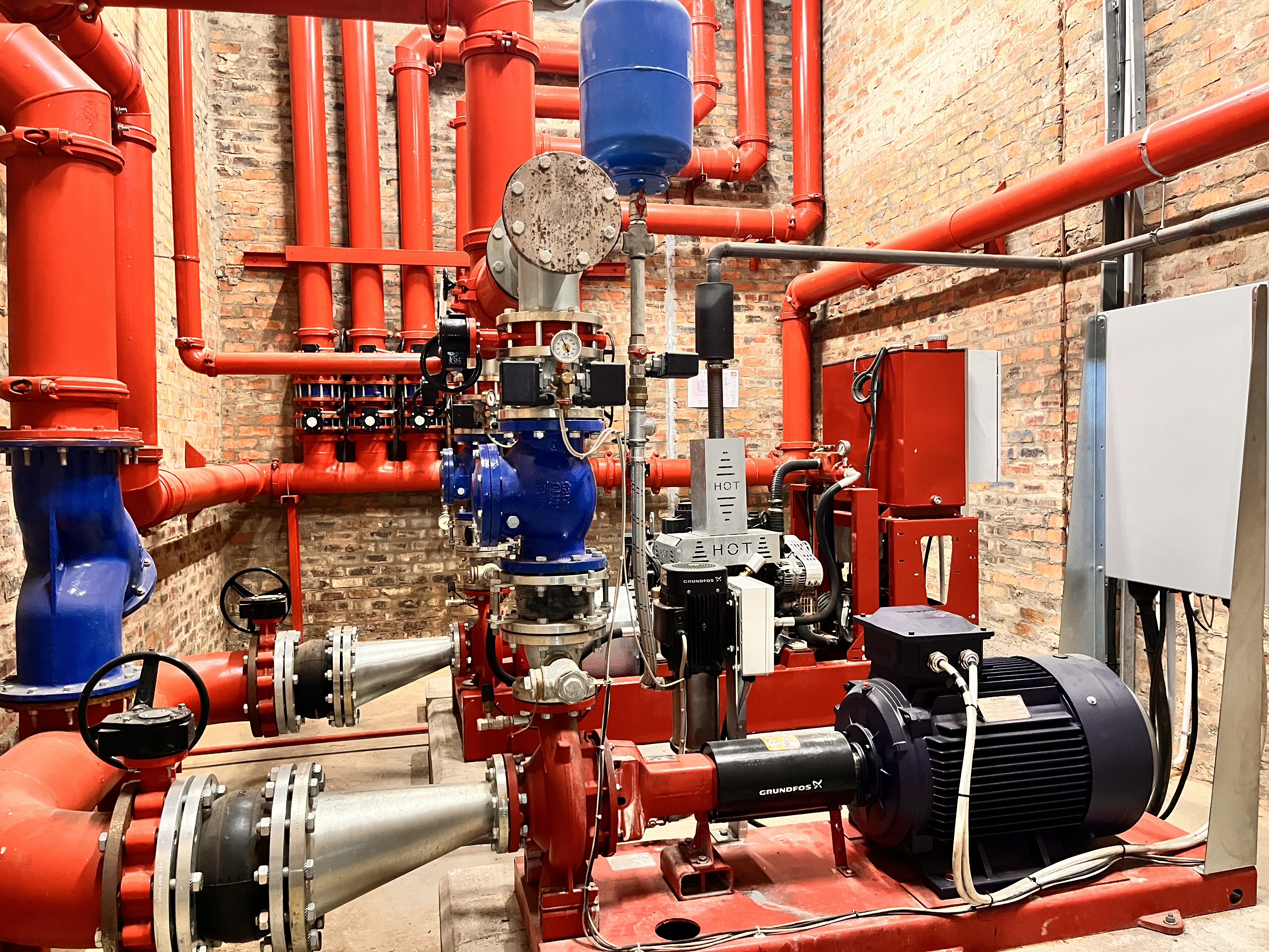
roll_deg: +1.3
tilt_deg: -2.1
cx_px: 634
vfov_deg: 53.1
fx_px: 953
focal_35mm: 26
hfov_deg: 67.3
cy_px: 476
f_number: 1.6
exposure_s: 1/33
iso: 400
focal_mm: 5.1
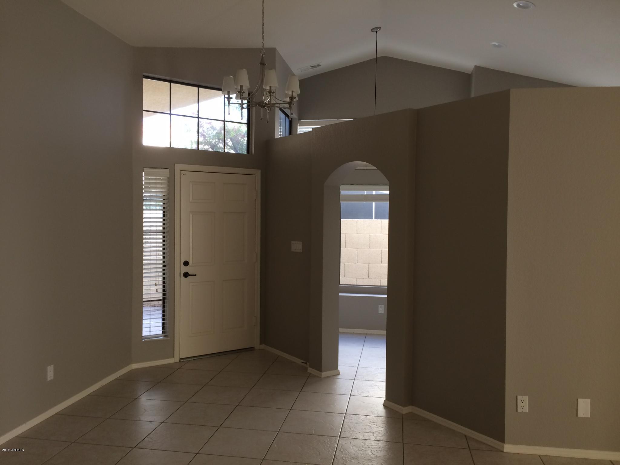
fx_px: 519
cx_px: 310
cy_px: 232
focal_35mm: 29
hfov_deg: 61.7
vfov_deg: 48.2
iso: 50
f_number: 2.2
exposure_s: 1/30
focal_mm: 4.15
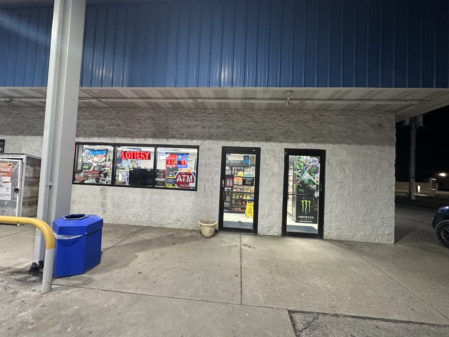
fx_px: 182
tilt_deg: +4.0
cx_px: 224
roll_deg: -0.3
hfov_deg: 102.1
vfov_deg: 85.7
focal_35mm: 14
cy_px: 168
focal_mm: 2.22
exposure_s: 1/60
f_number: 2.2
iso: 250
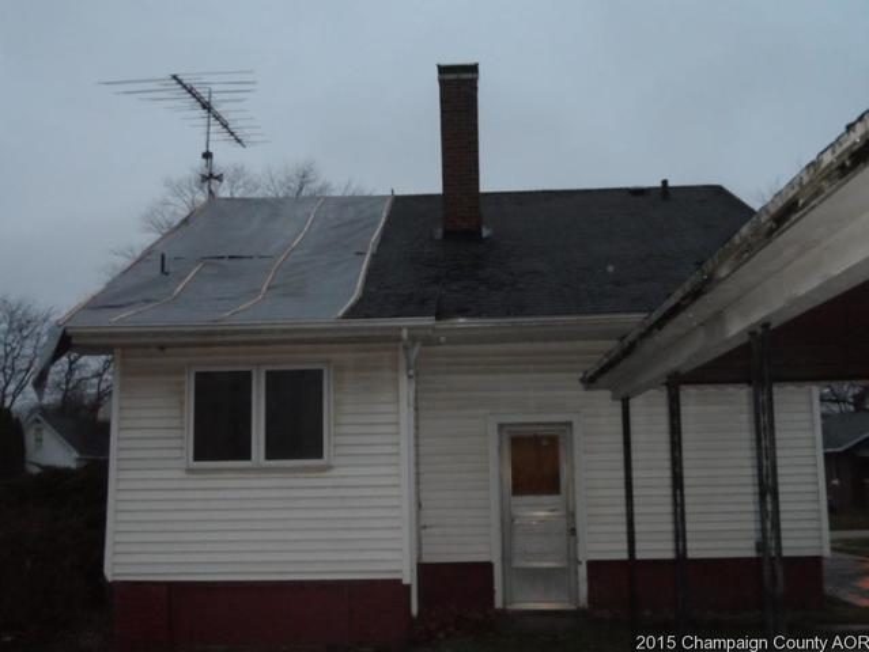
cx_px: 434
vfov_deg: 35.2
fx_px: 1030
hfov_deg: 45.8
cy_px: 326
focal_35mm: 41
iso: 480
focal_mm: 6.8
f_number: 3.7
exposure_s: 1/45
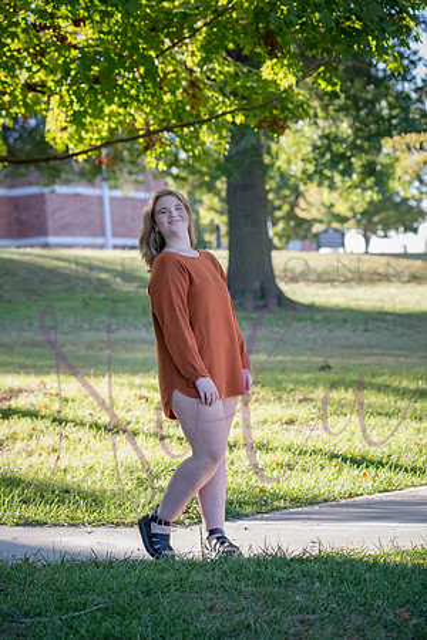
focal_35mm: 112
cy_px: 320
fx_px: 1993
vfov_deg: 18.3
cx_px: 214
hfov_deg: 12.2
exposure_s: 1/400
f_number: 5
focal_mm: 112
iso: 800
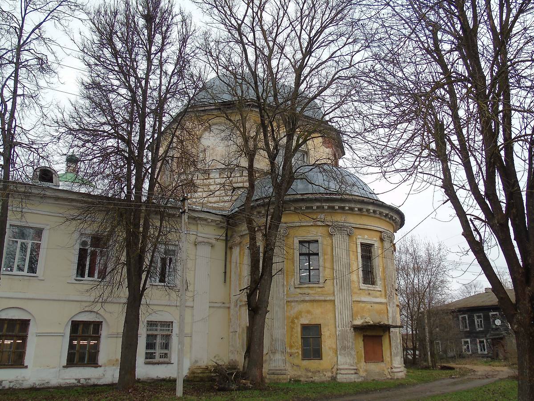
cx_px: 267
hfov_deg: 61.7
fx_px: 447
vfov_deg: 48.2
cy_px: 200
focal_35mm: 29
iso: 80
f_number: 3.6
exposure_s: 1/320
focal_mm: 5.2
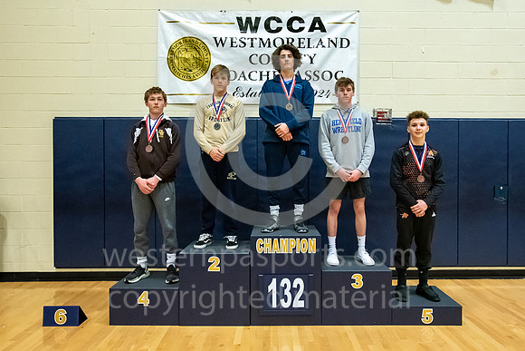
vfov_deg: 46.3
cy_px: 172
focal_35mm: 28
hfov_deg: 65.2
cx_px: 277
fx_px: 410
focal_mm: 24
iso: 6400
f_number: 5.6
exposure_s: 1/250
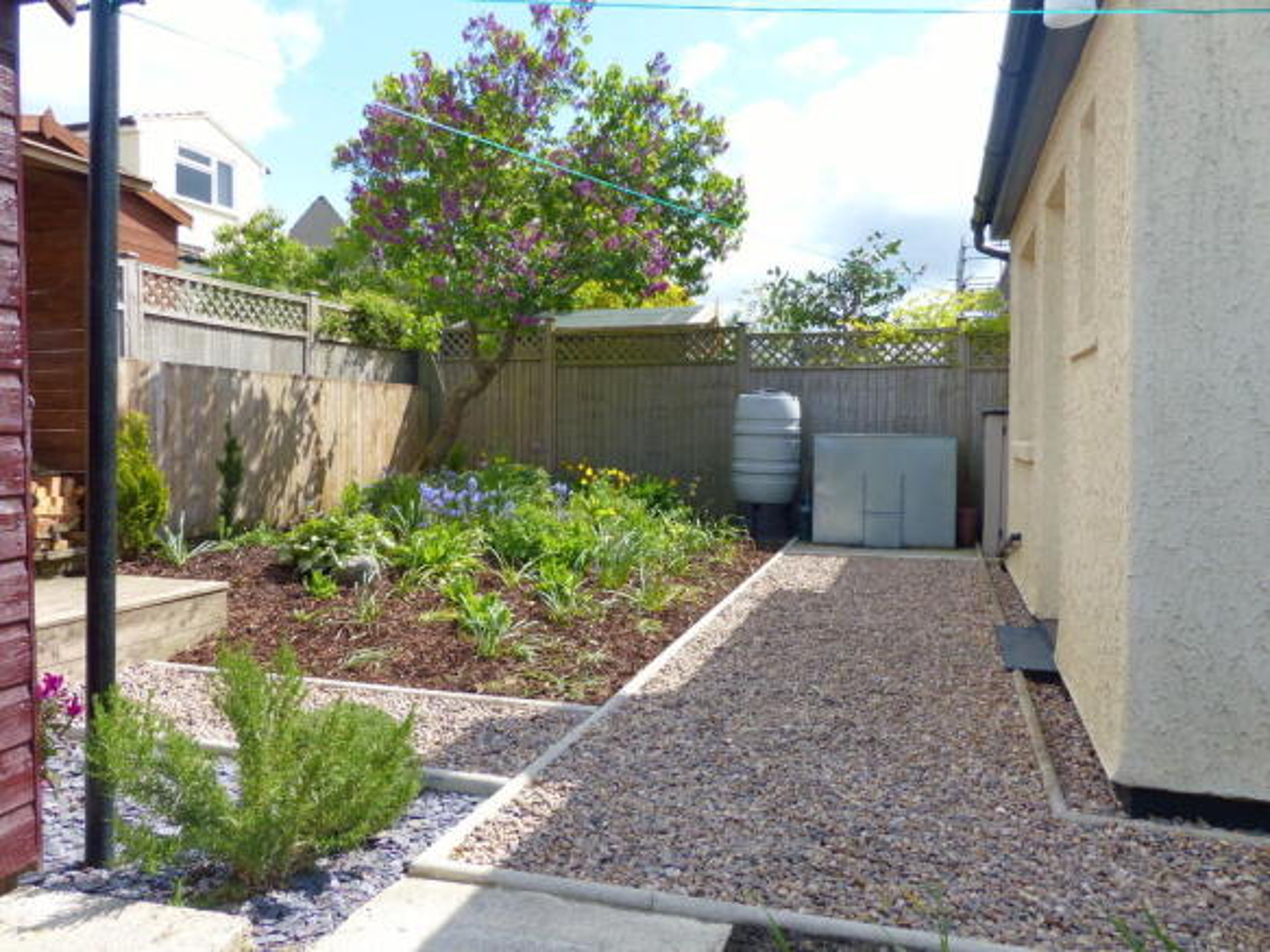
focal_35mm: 25
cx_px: 635
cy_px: 476
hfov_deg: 69.4
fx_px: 917
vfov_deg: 54.9
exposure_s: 1/500
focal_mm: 4.5
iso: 100
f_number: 4
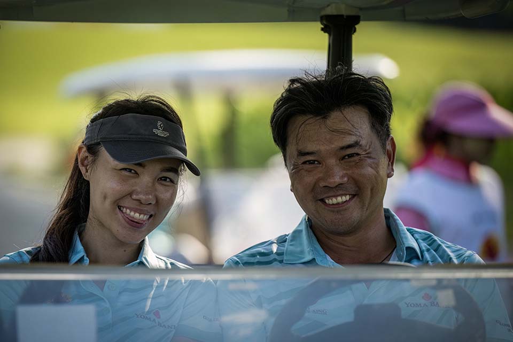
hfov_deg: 10.3
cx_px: 256
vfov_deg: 6.9
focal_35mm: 200
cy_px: 171
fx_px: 2850
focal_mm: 200
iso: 1100
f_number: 3.2
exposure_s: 1/6400
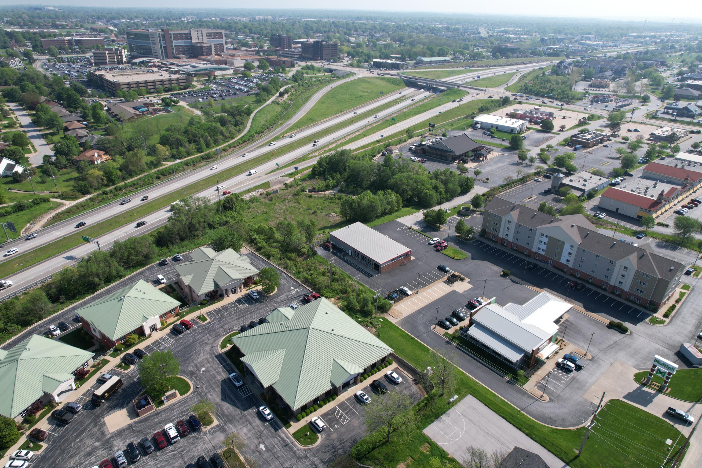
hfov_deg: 78.6
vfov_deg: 57.2
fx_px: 429
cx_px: 351
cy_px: 234
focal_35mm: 22
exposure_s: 1/1500
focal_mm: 8.38
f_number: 2.8
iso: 100
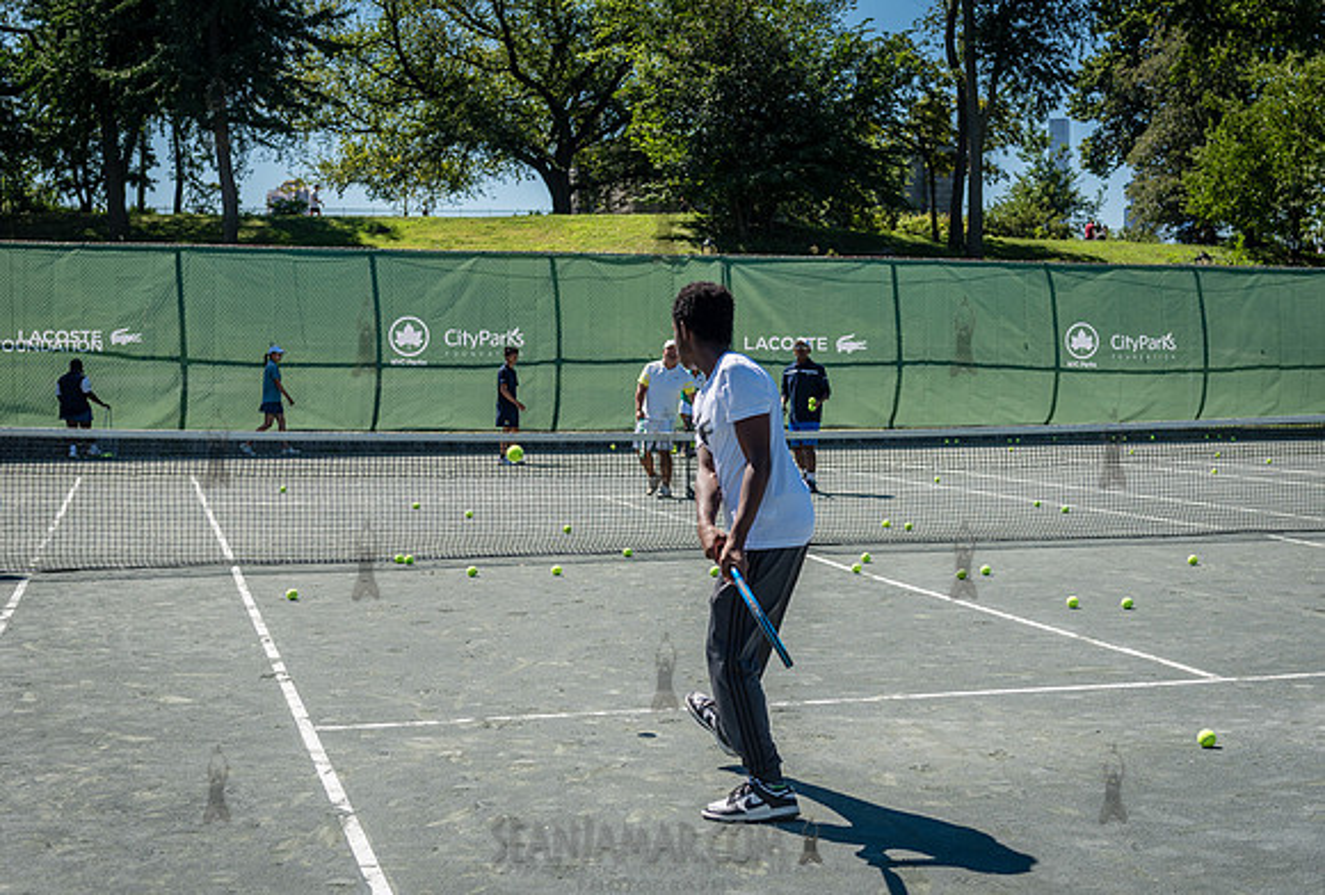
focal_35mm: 51
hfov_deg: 38.4
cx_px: 728
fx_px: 1899
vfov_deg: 26.5
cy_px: 410
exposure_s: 1/1600
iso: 200
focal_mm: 44
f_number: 3.5
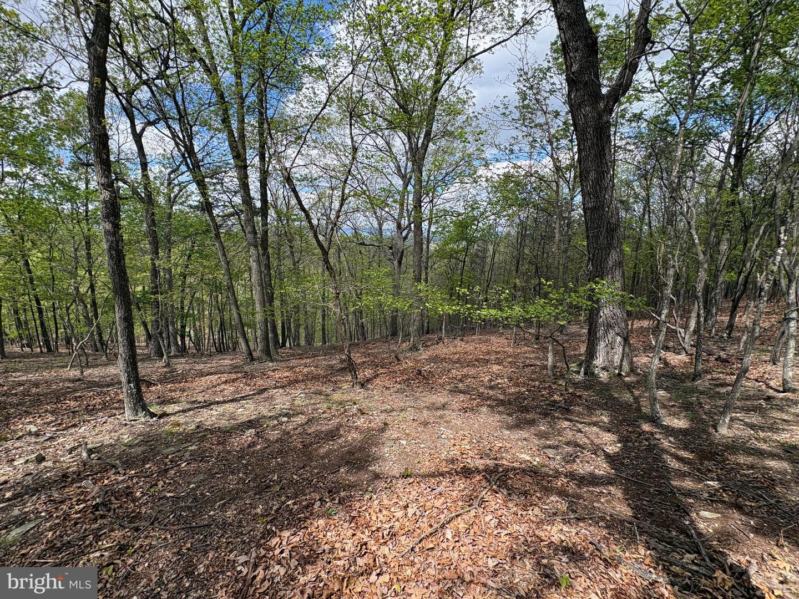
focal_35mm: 14
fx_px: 323
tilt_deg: -11.2
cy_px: 300
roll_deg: -2.7
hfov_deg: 102.1
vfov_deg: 85.7
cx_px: 400
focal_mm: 2.22
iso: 40
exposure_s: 1/573
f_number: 2.2
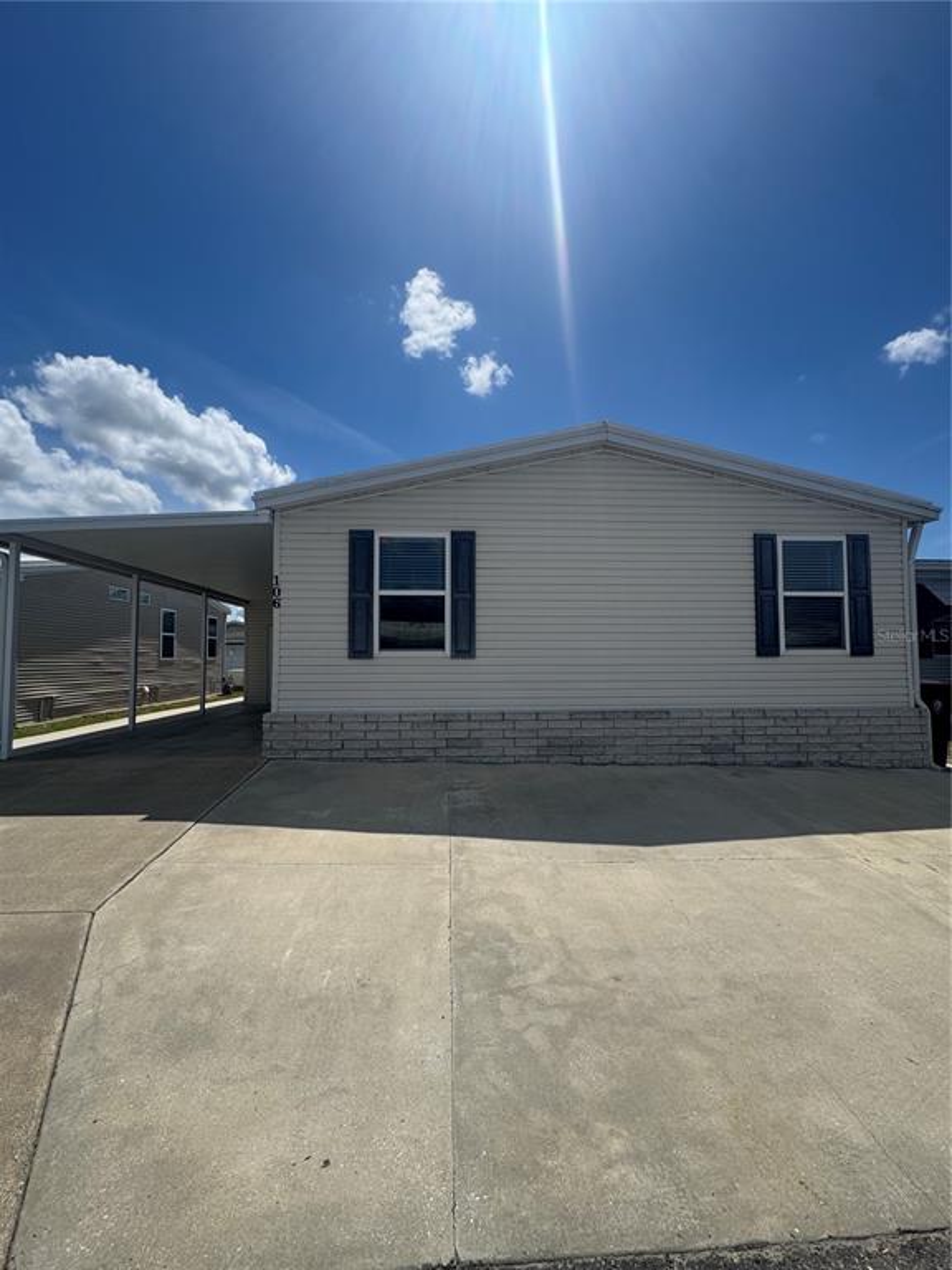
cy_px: 635
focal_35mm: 14
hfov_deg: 85.7
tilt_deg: +3.2
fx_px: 513
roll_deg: +0.2
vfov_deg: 102.1
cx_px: 476
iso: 50
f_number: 2.2
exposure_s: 1/3106
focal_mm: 2.22
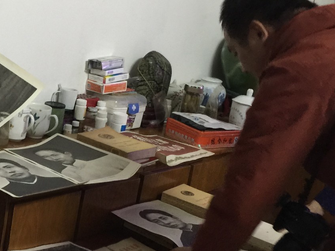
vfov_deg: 21.2
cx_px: 21
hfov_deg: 27.0
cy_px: 171
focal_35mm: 69
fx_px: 667
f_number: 2.2
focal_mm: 4.15
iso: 64
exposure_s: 1/4
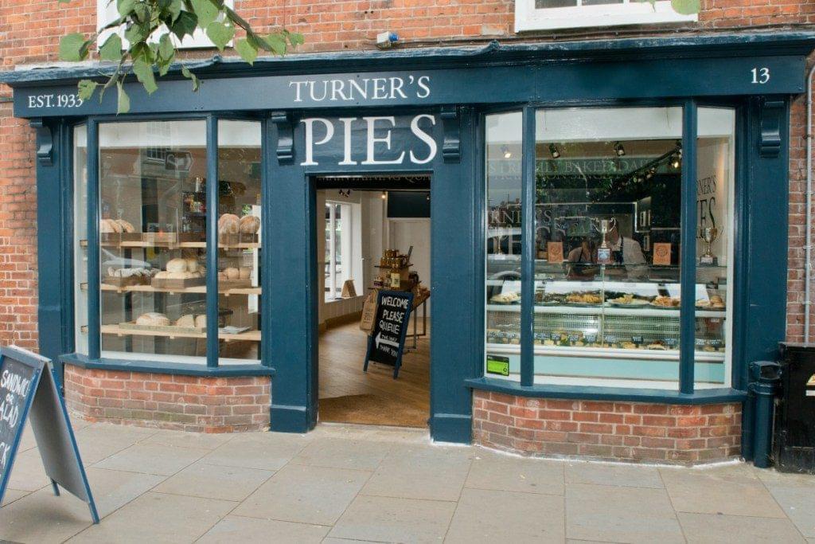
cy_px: 272
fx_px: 543
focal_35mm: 24
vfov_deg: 53.1
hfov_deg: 73.7
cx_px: 408
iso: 800
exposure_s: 1/160
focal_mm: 24
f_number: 10
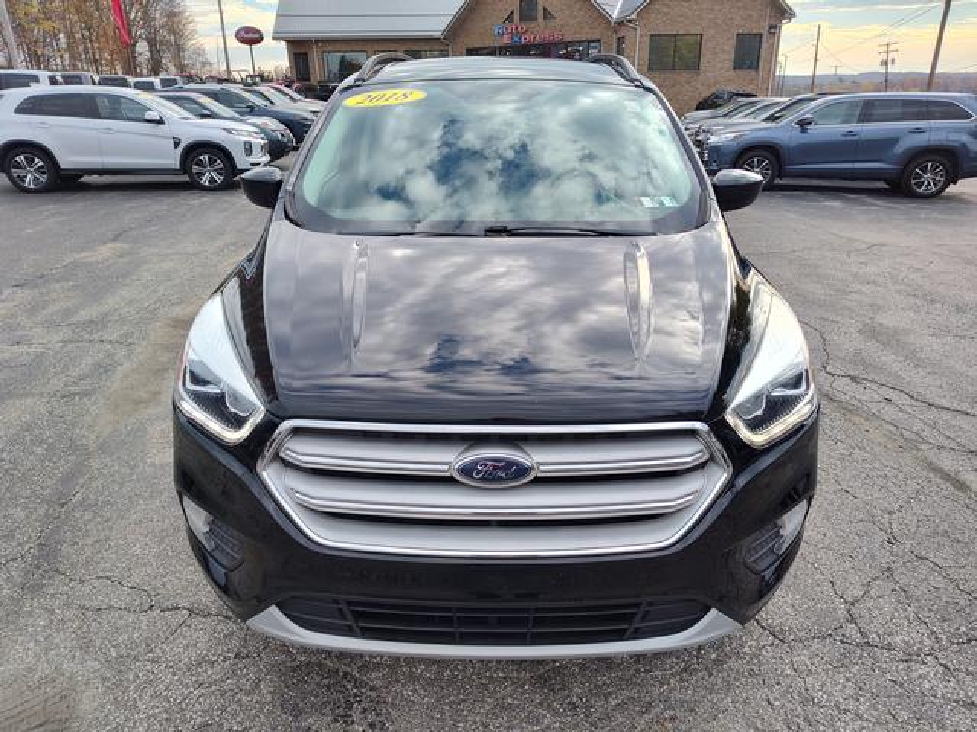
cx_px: 488
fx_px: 649
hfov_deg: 73.9
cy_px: 366
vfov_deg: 58.9
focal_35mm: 23
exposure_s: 1/1012
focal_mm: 5.56
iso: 100
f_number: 1.88
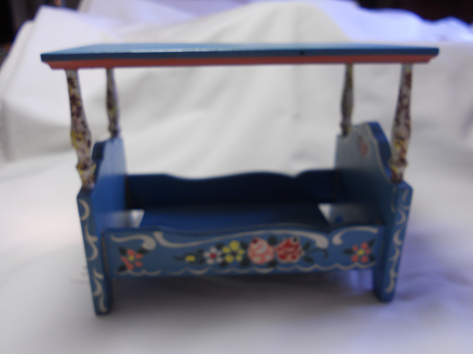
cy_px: 177
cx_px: 236
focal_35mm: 32
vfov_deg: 44.2
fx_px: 437
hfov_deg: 56.8
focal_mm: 5.8
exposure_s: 1/30
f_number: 3.5
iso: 100
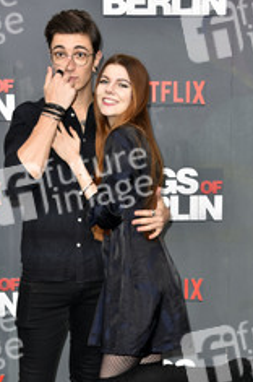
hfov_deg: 18.1
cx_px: 117
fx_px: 793
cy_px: 268
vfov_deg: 26.8
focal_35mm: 75
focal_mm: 44
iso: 320
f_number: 5.6
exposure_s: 1/200
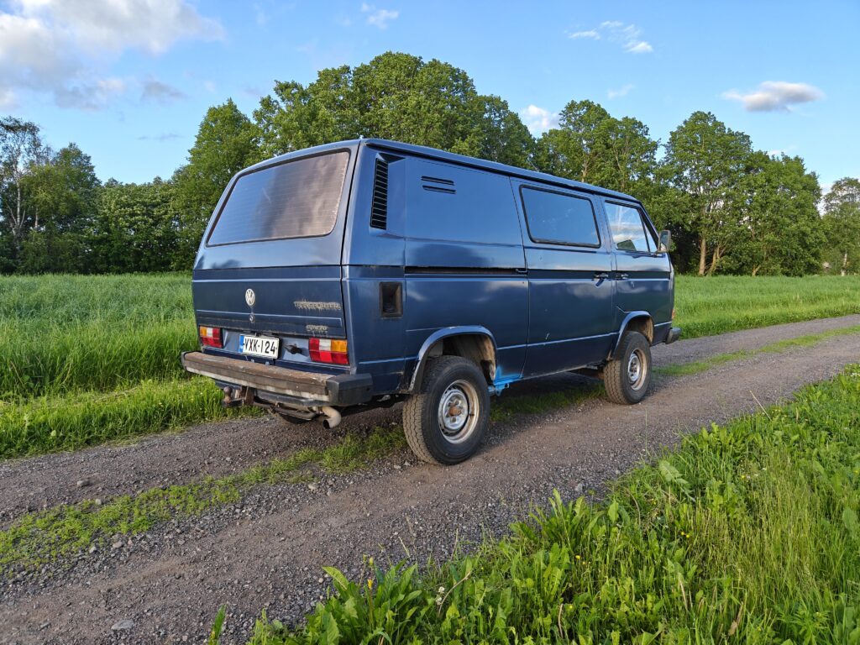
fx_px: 596
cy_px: 322
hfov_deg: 71.6
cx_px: 430
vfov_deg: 56.8
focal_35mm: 24
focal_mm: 5.59
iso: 80
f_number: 1.8
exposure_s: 1/585
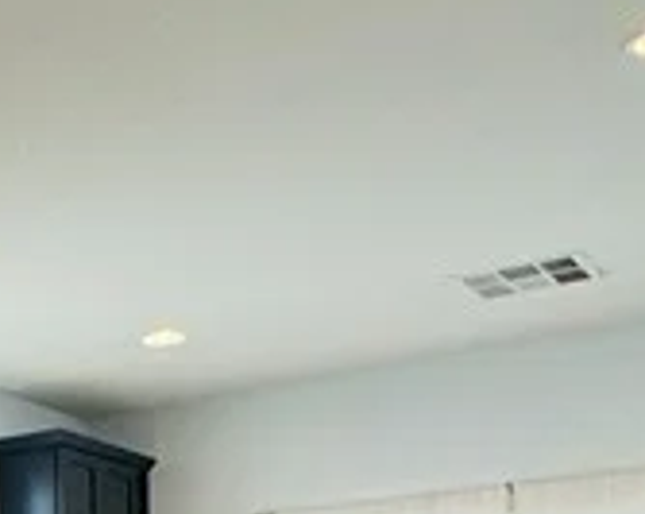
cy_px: 781
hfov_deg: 19.9
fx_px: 1601
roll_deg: +1.4
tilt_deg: -0.5
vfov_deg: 16.5
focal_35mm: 84
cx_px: -309
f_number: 2.2
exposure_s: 1/120
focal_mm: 2.22
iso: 160
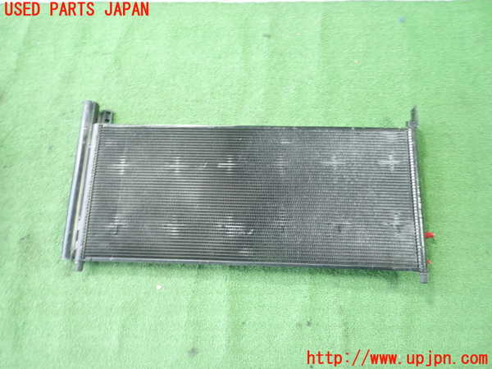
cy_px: 184
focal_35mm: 25
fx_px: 355
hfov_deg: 69.4
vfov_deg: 54.9
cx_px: 246
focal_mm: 4.5
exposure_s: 1/30
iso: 250
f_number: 2
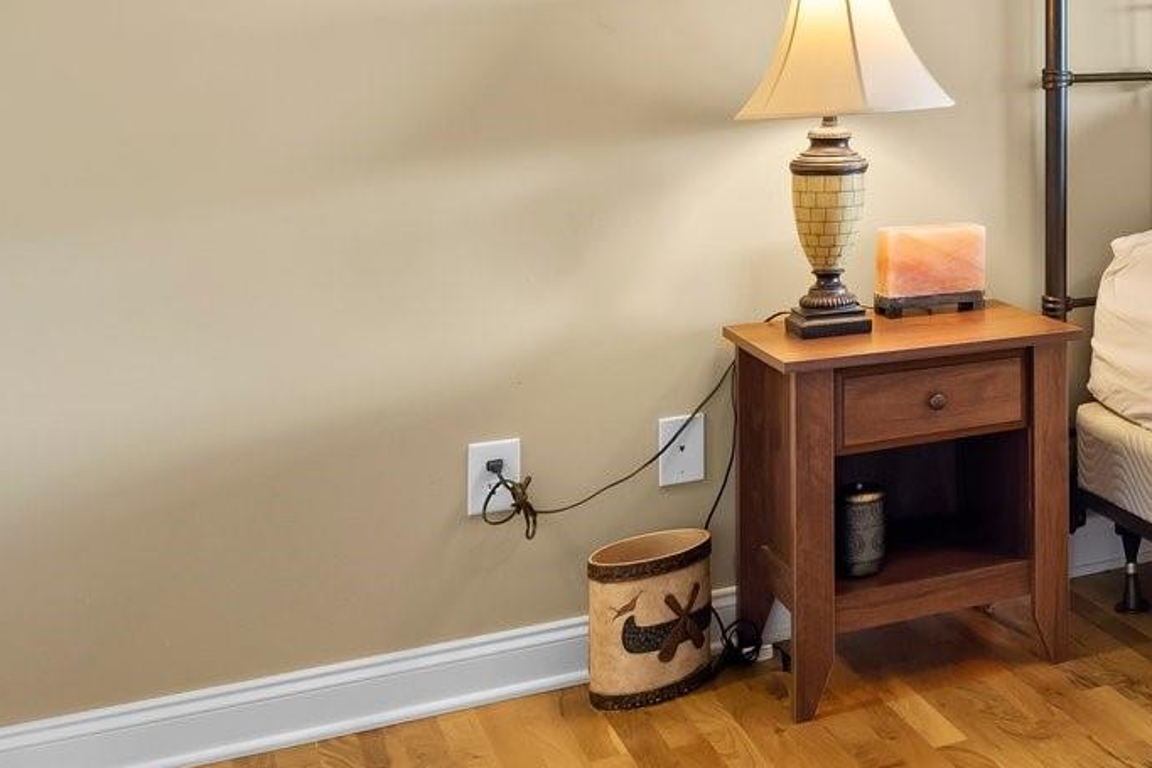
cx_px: 1427
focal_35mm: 51
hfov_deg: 31.6
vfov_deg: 25.7
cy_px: 97
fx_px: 1632
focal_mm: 17
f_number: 8
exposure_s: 1
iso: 400
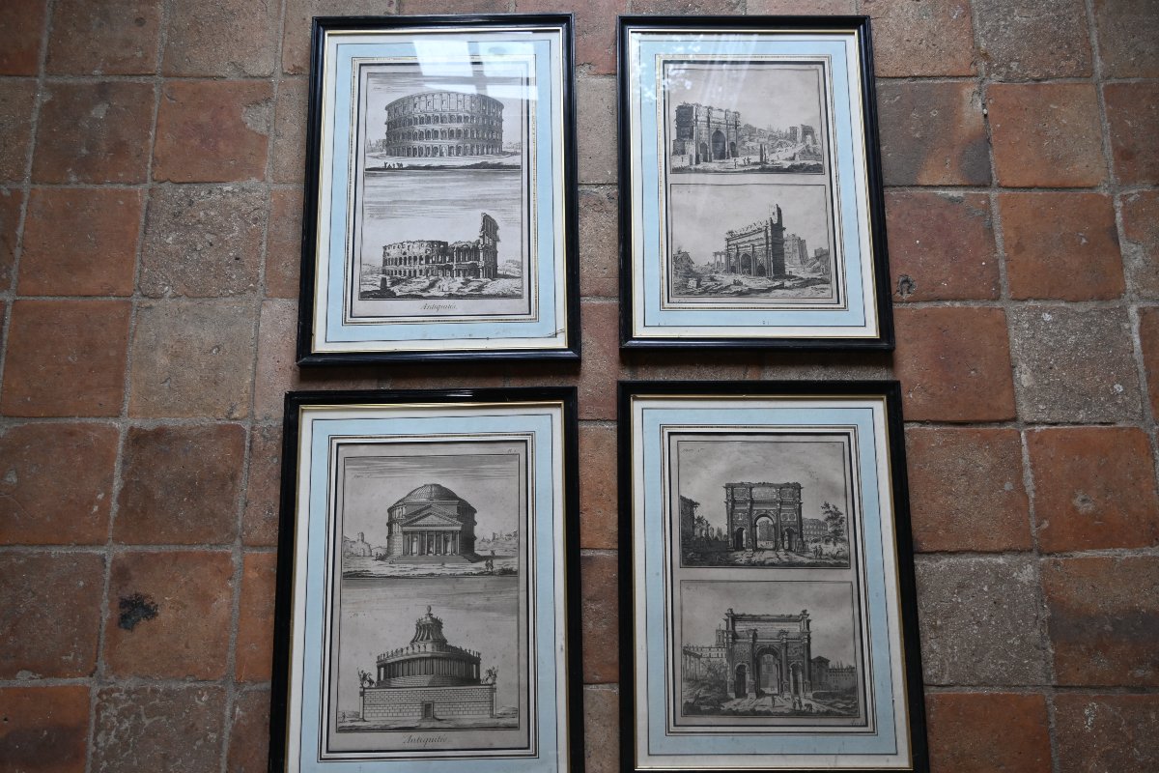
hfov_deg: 56.1
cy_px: 386
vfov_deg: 39.1
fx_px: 1086
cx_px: 580
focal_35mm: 34
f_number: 3.5
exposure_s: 1/125
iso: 450
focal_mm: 22.5
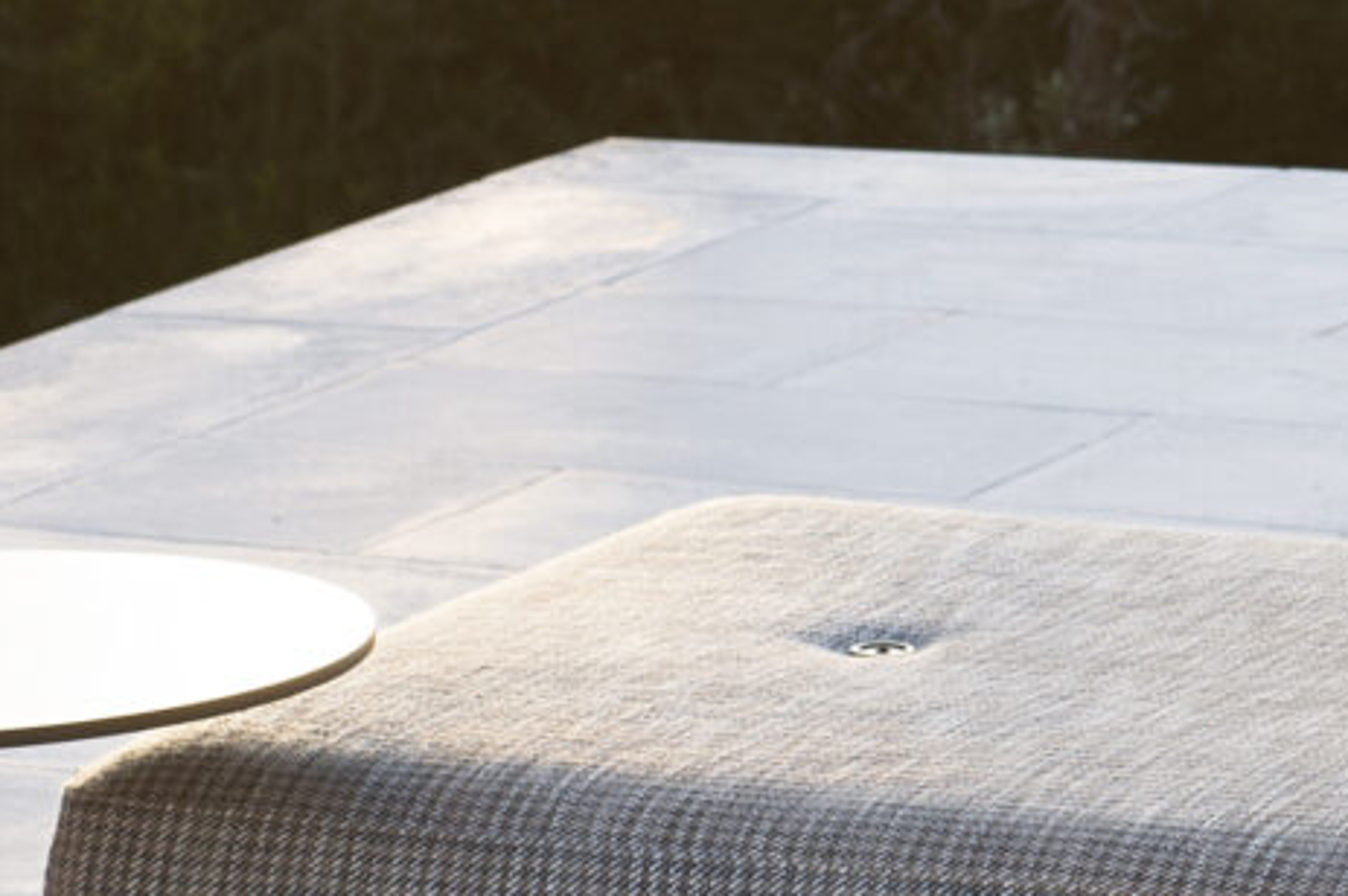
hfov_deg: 6.1
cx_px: 2437
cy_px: -196
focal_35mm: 332
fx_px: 12422
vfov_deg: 4.1
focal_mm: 60
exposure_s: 1/80
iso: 100
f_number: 6.3
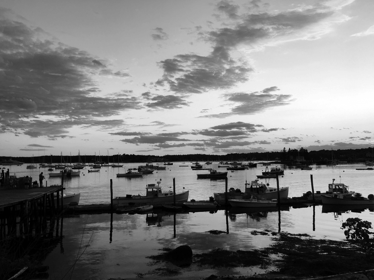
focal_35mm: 29
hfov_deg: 61.7
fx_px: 313
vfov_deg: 48.2
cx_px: 187
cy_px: 140
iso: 25
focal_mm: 4.15
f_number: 2.2
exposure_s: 1/159
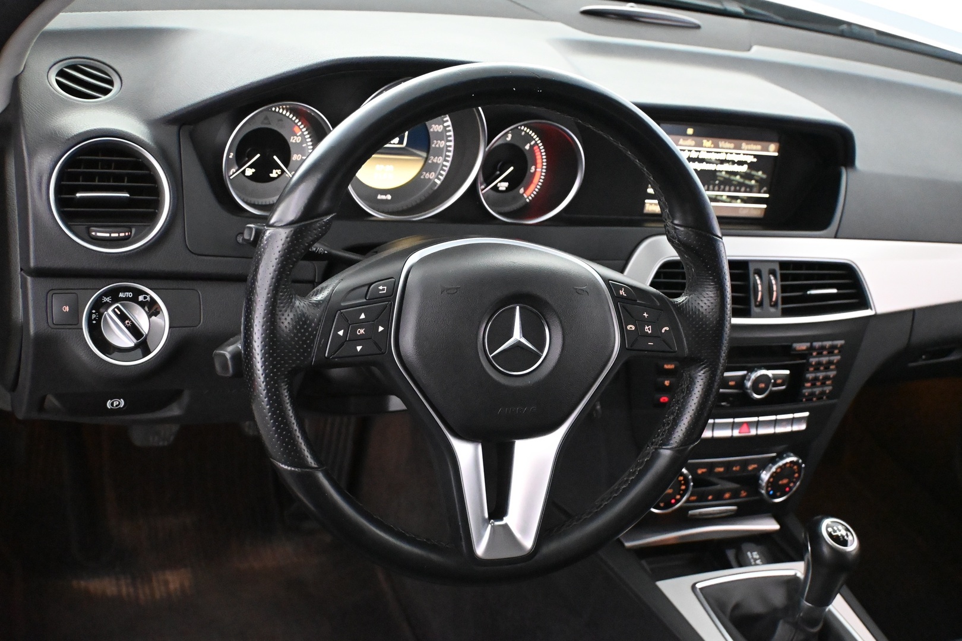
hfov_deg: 47.2
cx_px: 481
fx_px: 1102
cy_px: 320
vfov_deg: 32.4
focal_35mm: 41
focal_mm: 27.5
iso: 10000
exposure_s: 1/60
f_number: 4.5
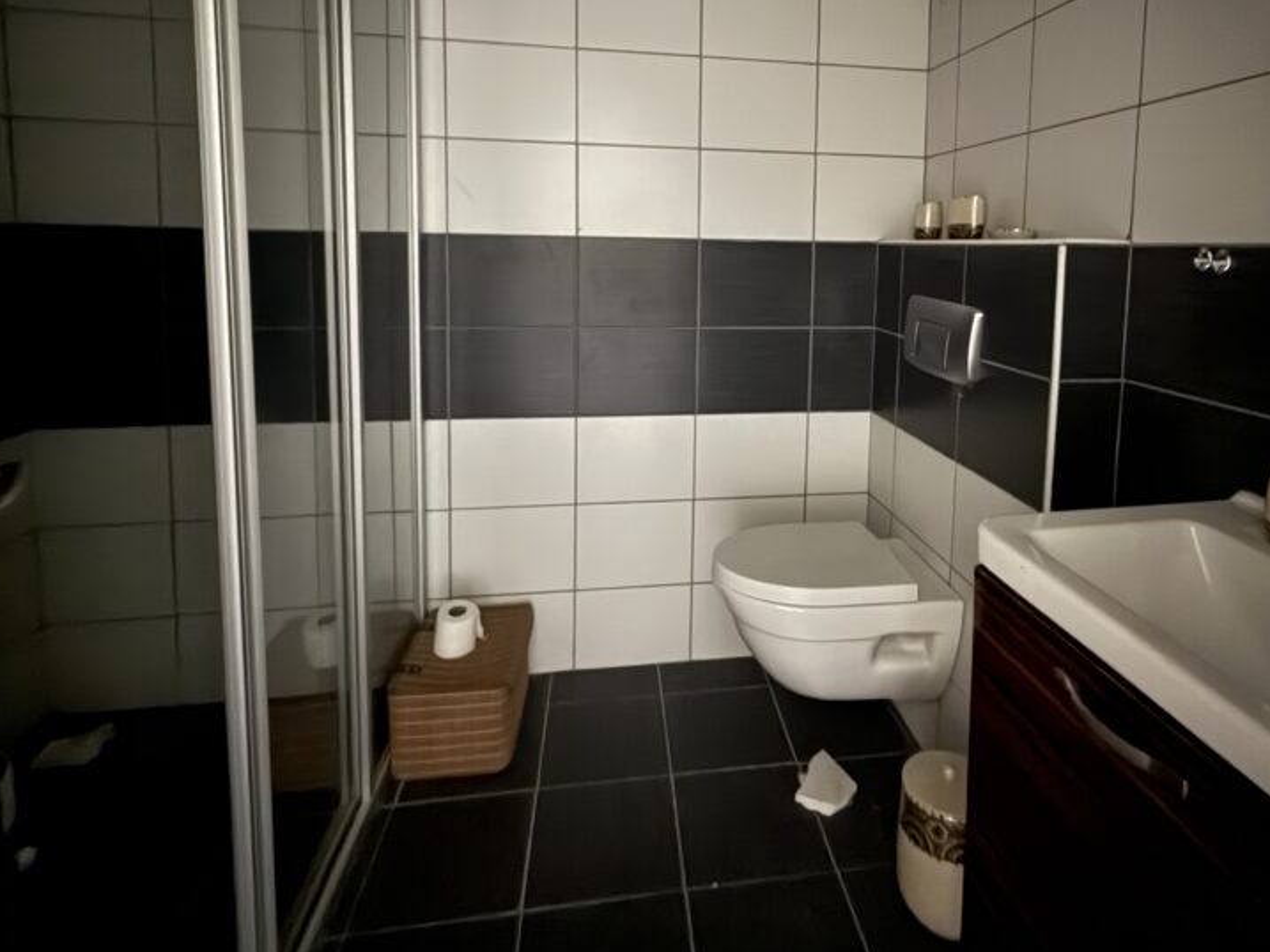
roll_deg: -0.7
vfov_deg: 64.1
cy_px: 308
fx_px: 734
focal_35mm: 20
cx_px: 737
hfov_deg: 81.1
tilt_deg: -4.9
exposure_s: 1/4
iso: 1600
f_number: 2.2
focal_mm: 2.22
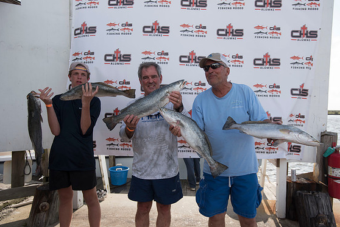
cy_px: 116
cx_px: 175
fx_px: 246
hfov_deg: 69.4
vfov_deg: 49.5
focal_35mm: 26
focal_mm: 25
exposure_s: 1/1000
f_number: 5
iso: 250
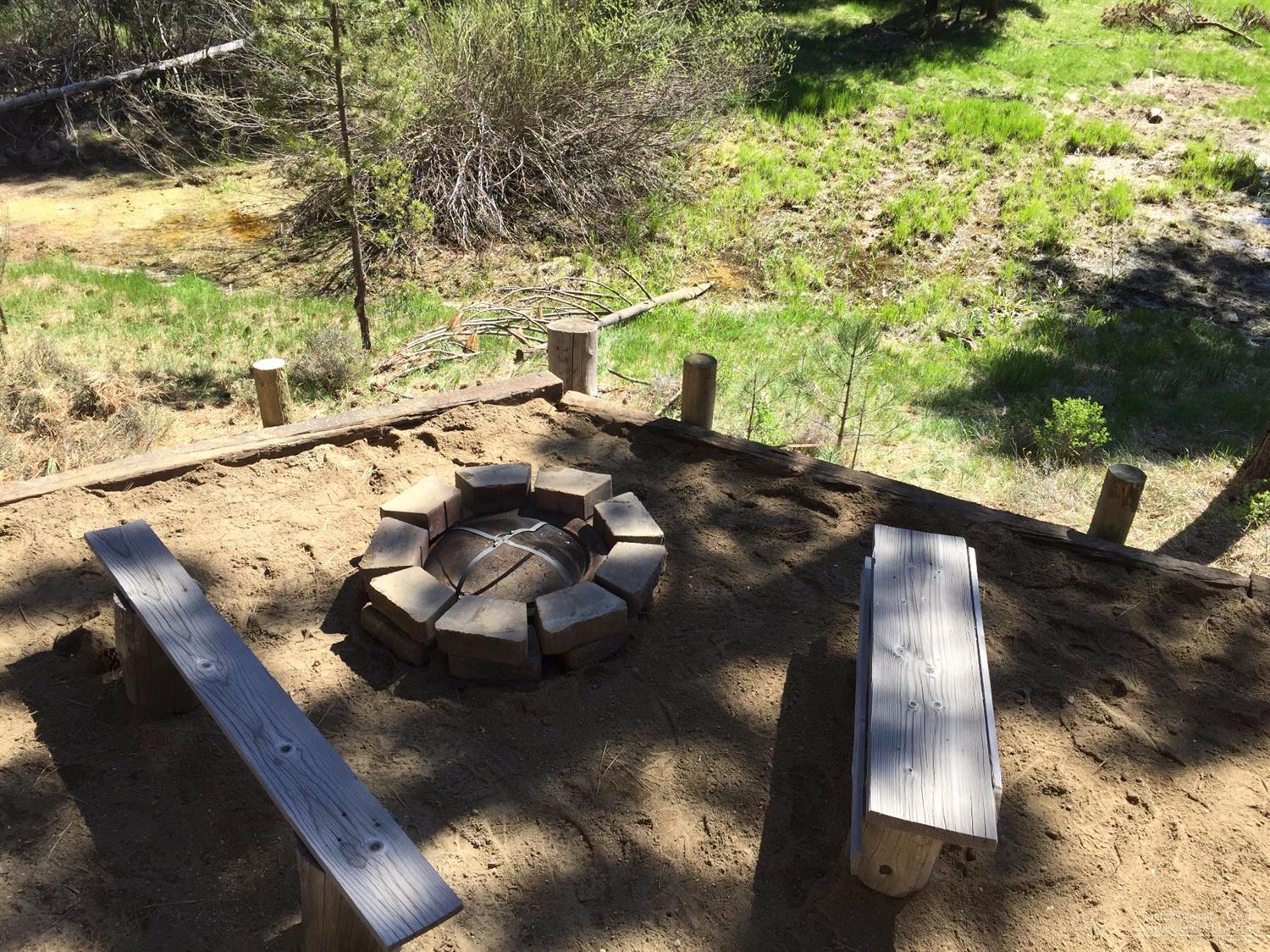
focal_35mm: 29
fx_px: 1064
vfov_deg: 48.2
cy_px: 476
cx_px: 635
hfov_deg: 61.7
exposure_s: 1/618
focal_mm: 4.15
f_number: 2.2
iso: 32
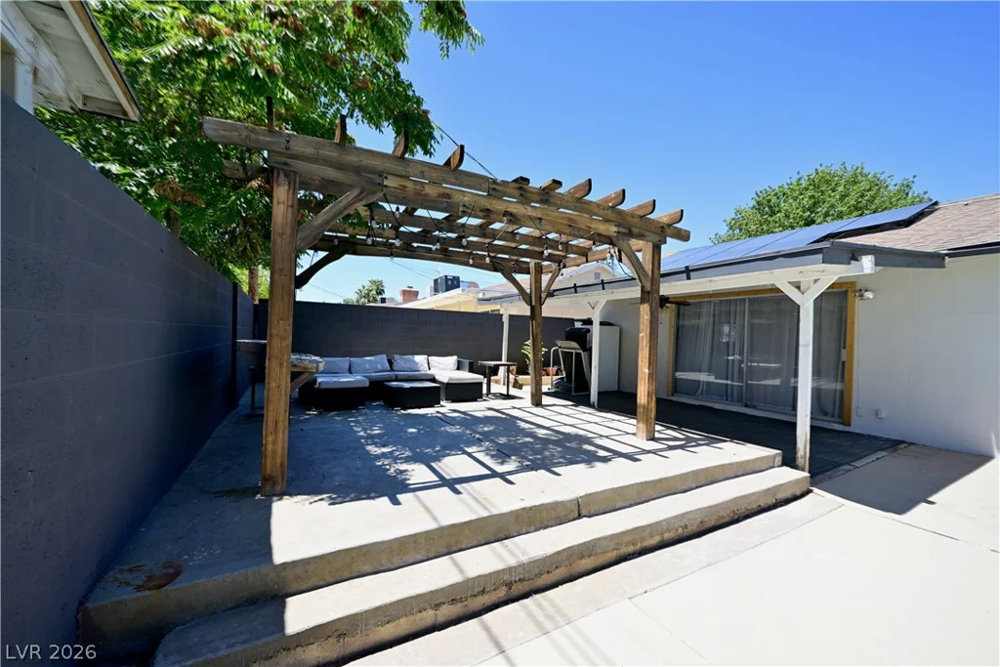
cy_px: 334
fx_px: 389
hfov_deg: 104.2
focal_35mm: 14
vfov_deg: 81.2
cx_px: 500
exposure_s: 1/60
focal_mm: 14
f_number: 10
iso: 100
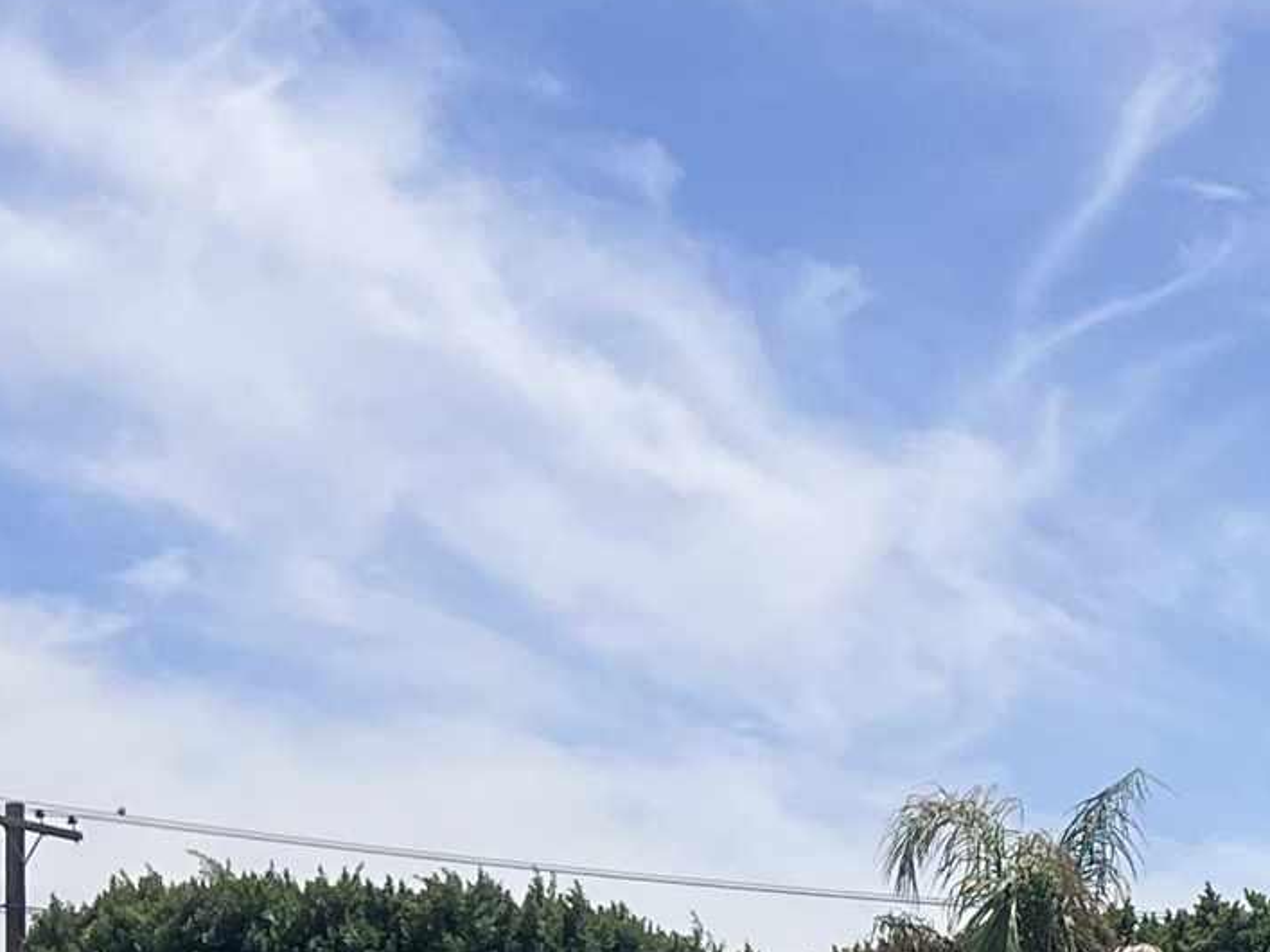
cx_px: 1994
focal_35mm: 113
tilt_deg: +3.2
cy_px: 1159
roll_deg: +0.3
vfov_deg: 12.8
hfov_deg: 15.8
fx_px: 4145
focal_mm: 5.7
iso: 50
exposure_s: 1/8000
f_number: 1.5
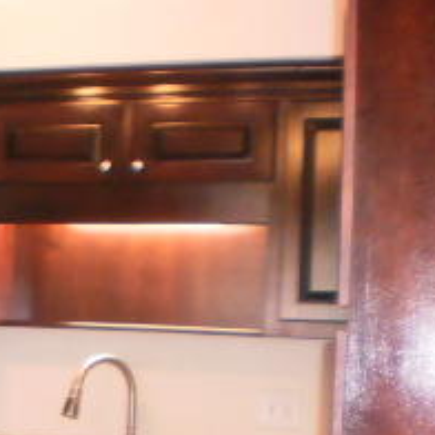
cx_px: -260
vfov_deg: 16.5
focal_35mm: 104
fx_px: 1479
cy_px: 388
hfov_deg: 15.2
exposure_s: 1/30
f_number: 3.1
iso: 320
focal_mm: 6.3
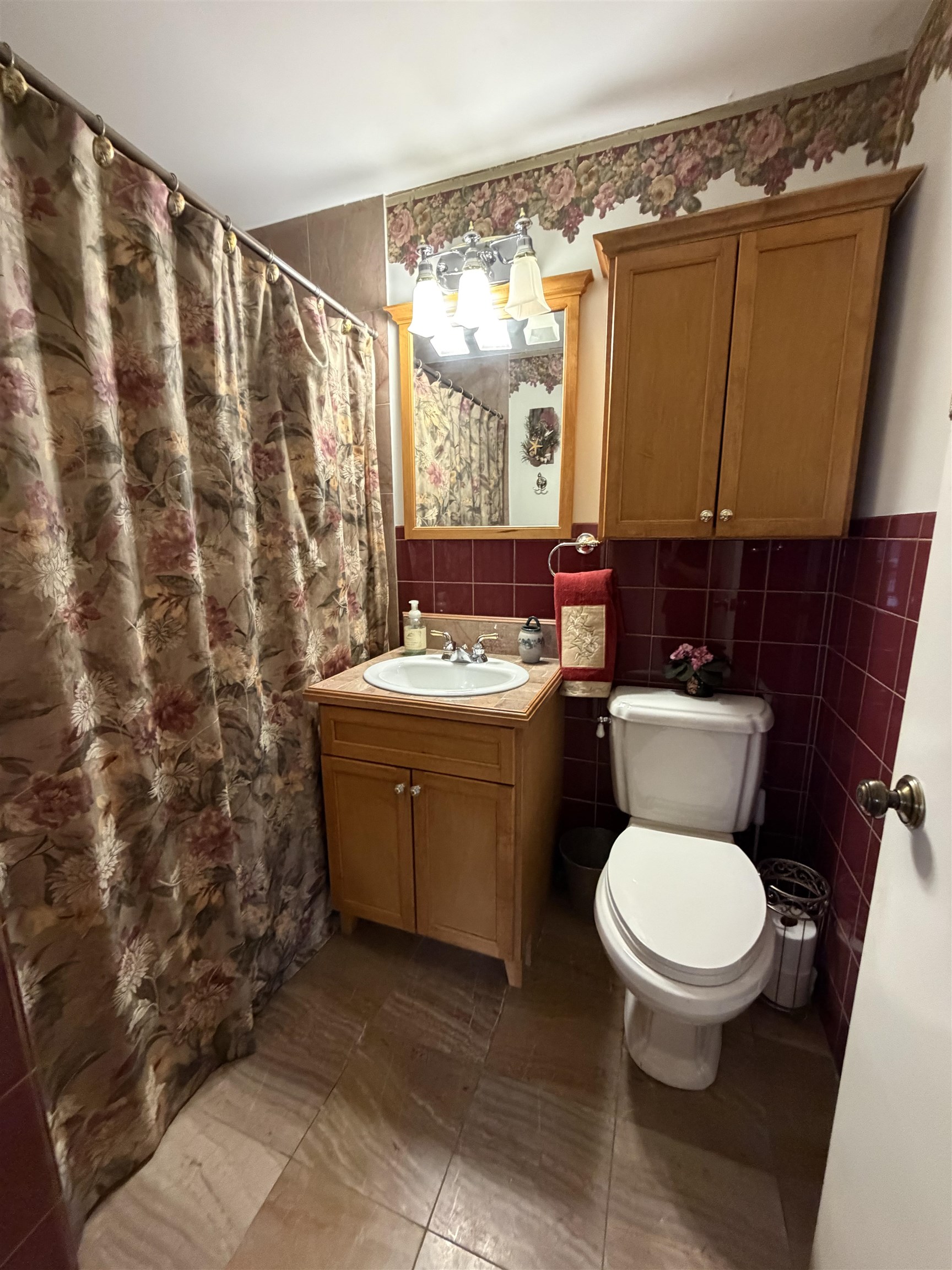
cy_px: 635
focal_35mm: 14
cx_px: 476
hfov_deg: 85.7
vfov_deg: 102.1
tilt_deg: -10.6
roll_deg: +0.3
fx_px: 513
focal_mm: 2.22
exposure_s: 1/60
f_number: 2.2
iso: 640
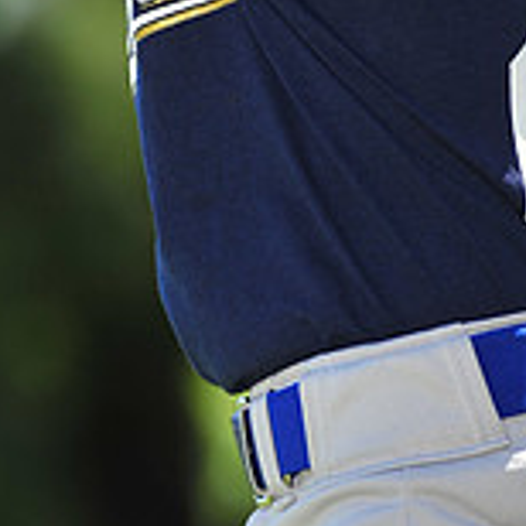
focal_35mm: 640
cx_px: 178
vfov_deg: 2.7
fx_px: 11003
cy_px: -137
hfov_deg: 2.7
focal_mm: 200
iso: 200
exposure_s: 1/640
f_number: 4
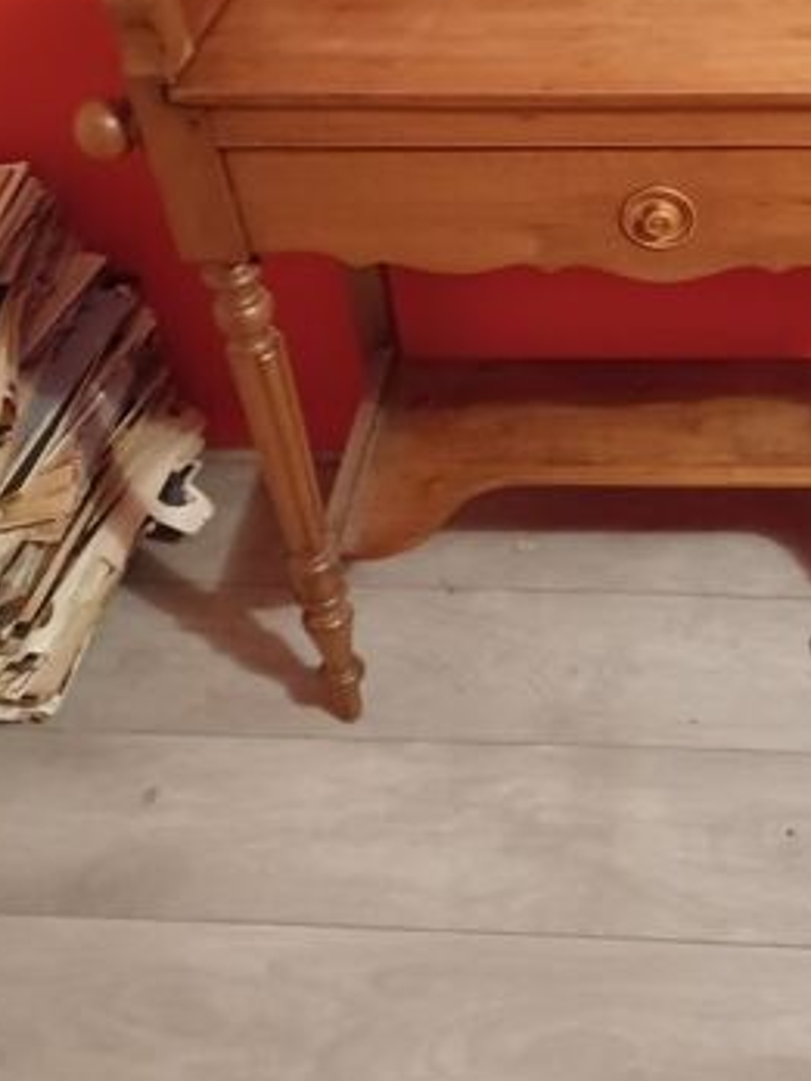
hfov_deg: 30.6
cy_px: 351
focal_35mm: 46
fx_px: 1437
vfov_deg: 40.7
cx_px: 677
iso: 3200
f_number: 1.8
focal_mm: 4.6
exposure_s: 1/16.7
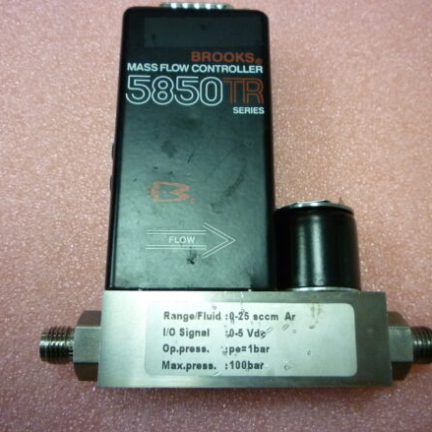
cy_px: 213
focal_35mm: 35
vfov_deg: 47.2
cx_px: 228
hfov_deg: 47.2
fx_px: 494
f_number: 3.3
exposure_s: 1/25
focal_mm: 5.2
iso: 400
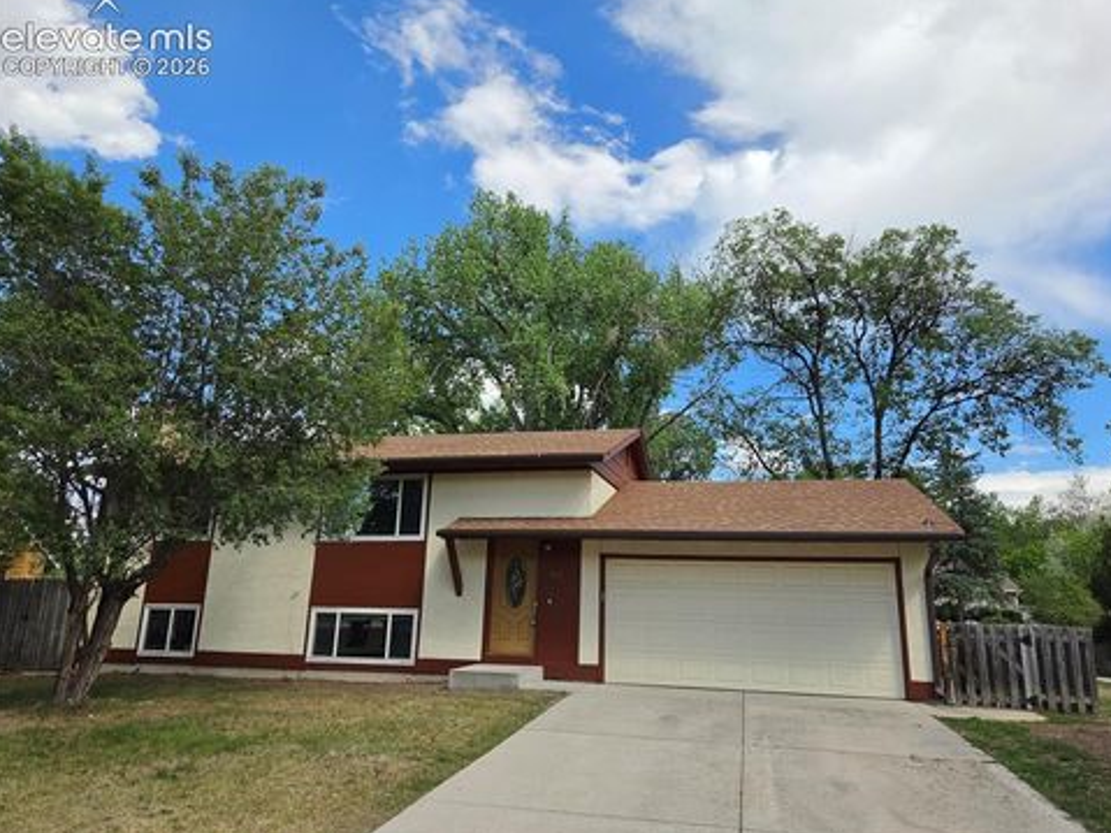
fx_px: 770
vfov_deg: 56.8
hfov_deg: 71.6
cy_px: 410
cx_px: 571
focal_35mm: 24
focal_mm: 5.4
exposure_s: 1/4364
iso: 80
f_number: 1.8
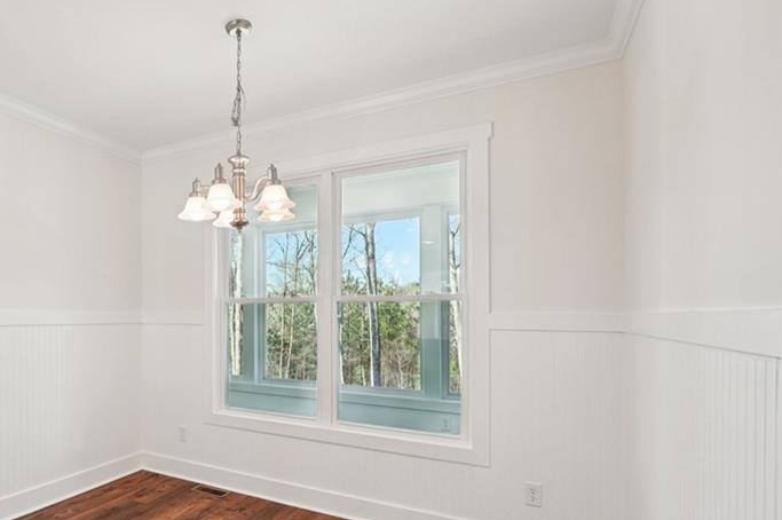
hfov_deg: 75.7
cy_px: 329
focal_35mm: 21
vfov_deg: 58.5
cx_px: 202
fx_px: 456
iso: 320
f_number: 8
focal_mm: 14
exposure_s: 1/30
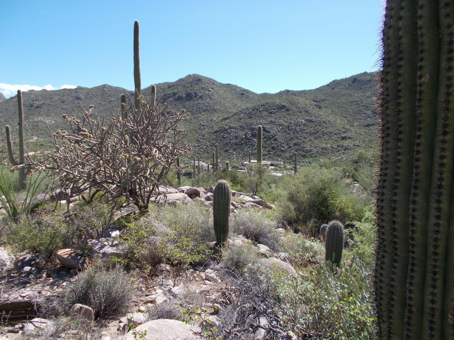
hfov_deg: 67.3
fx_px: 341
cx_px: 227
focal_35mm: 26
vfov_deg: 53.1
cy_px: 170
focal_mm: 4.6
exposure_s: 1/125
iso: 80
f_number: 8
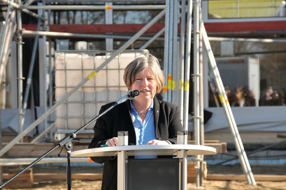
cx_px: 143
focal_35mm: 174
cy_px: 95
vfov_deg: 7.9
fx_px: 1381
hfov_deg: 11.8
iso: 200
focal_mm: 116
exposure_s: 1/320
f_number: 7.1
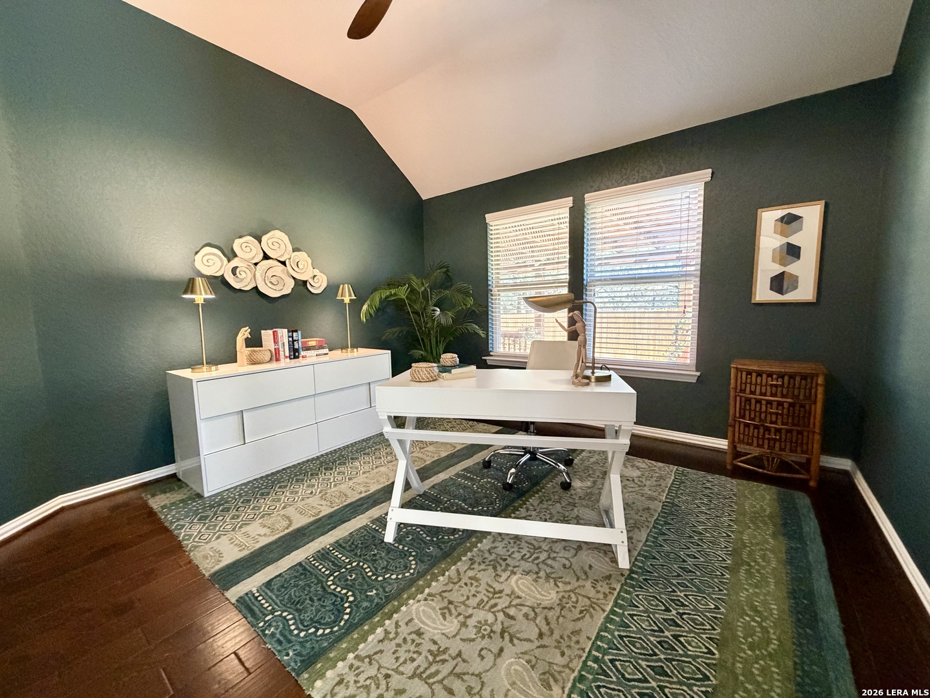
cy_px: 349
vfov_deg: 85.7
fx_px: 376
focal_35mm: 14
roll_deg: +0.7
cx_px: 465
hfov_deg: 102.1
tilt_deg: -6.7
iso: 500
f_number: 2.2
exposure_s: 1/60
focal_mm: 2.22
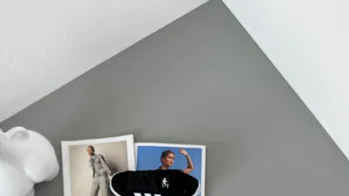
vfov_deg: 28.7
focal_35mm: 36
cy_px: 232
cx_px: 179
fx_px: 333
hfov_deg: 55.3
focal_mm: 6.76
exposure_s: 1/120
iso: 80
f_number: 1.8
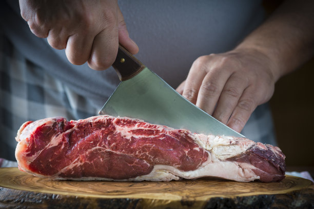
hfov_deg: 19.5
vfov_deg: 13.0
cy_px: 104
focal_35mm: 105
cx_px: 157
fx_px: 916
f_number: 5.6
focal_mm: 105
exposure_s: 1/250
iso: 100
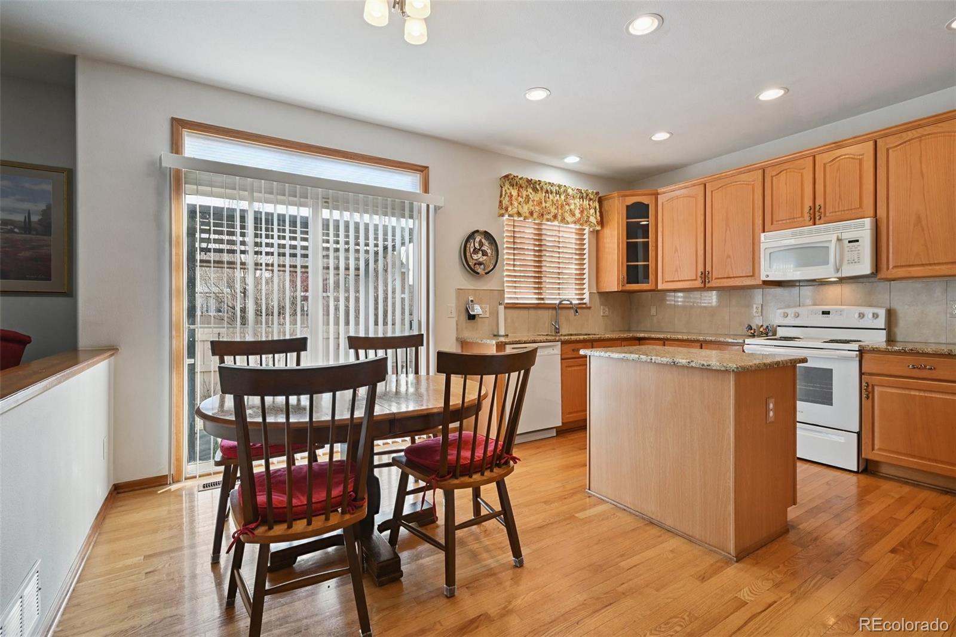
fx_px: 425
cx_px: 478
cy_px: 318
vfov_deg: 73.7
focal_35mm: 16
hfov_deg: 96.7
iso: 400
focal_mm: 16
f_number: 10
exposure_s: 1/25
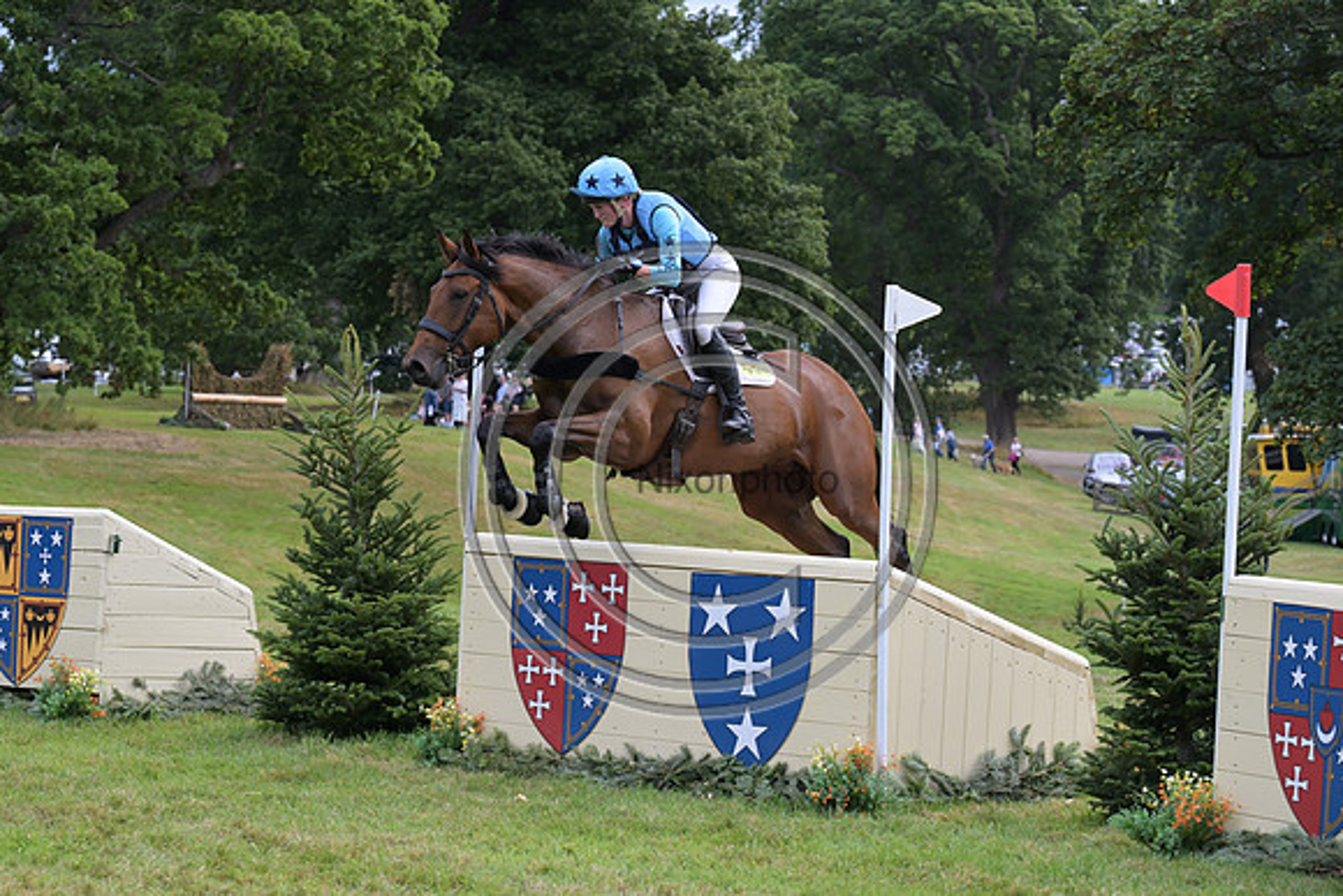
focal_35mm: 125
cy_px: 448
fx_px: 4664
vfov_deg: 11.0
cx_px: 672
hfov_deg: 16.4
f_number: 8
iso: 1400
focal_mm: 125
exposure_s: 1/1250
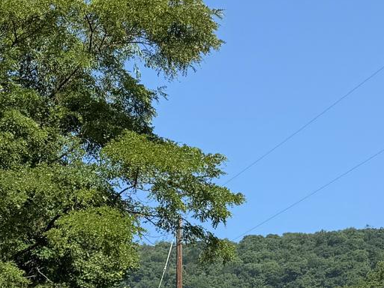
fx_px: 1065
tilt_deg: +0.8
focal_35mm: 96
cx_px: -265
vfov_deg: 13.5
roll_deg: +0.7
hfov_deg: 17.4
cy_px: 550
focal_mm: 6.76
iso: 80
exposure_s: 1/3953
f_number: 1.78
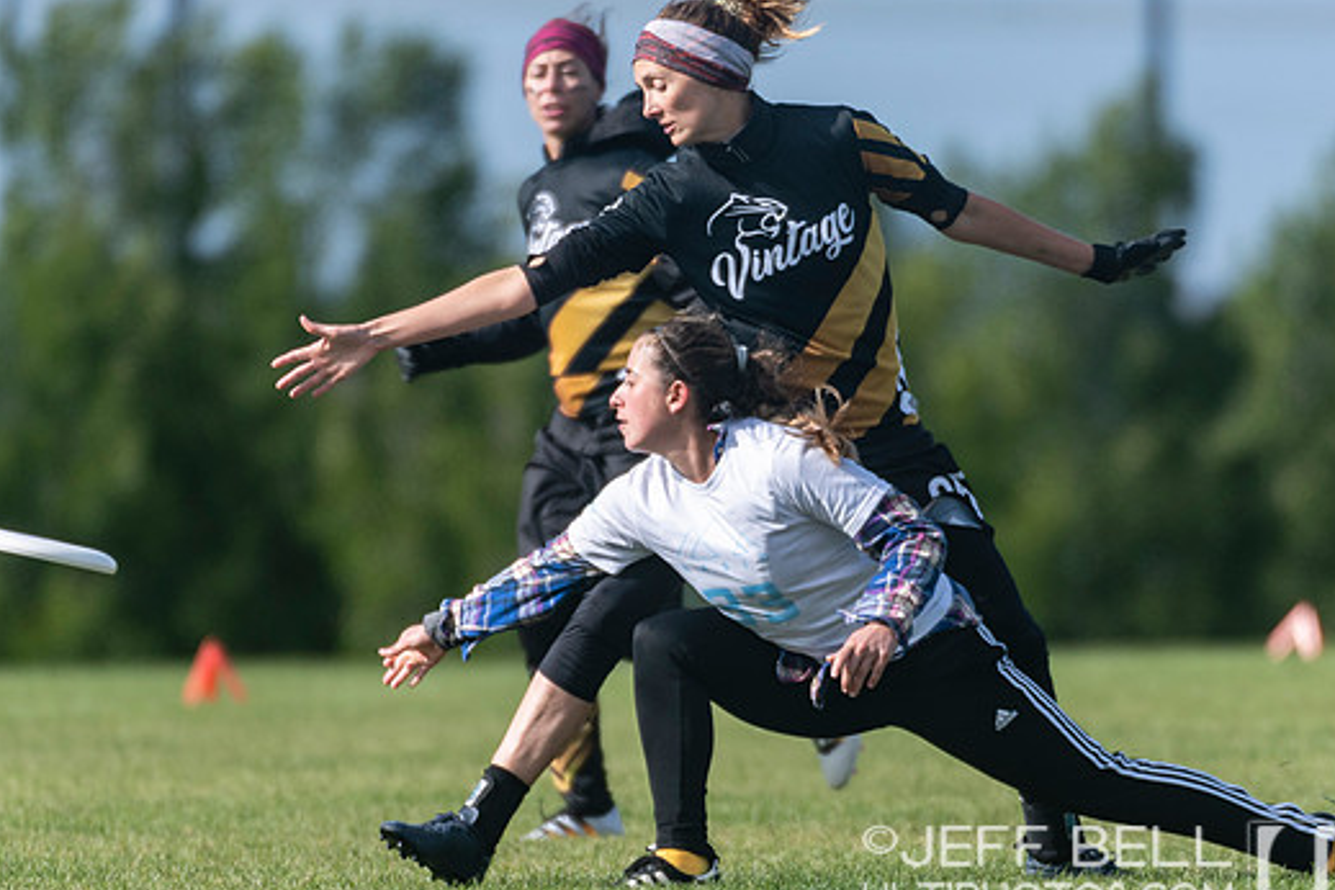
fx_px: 30554
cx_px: 630
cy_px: 567
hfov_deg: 2.5
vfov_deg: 1.7
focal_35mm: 824
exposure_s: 1/1250
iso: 140
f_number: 4
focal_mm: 400
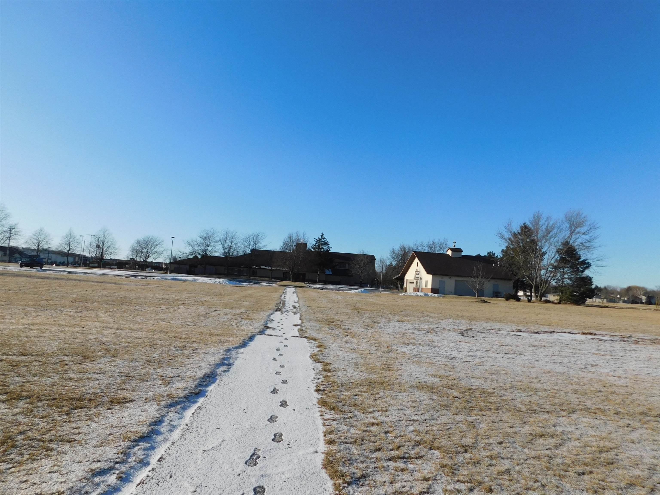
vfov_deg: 58.9
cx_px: 330
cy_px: 248
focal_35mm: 23
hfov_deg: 73.9
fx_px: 439
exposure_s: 1/500
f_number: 6
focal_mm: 4
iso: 125
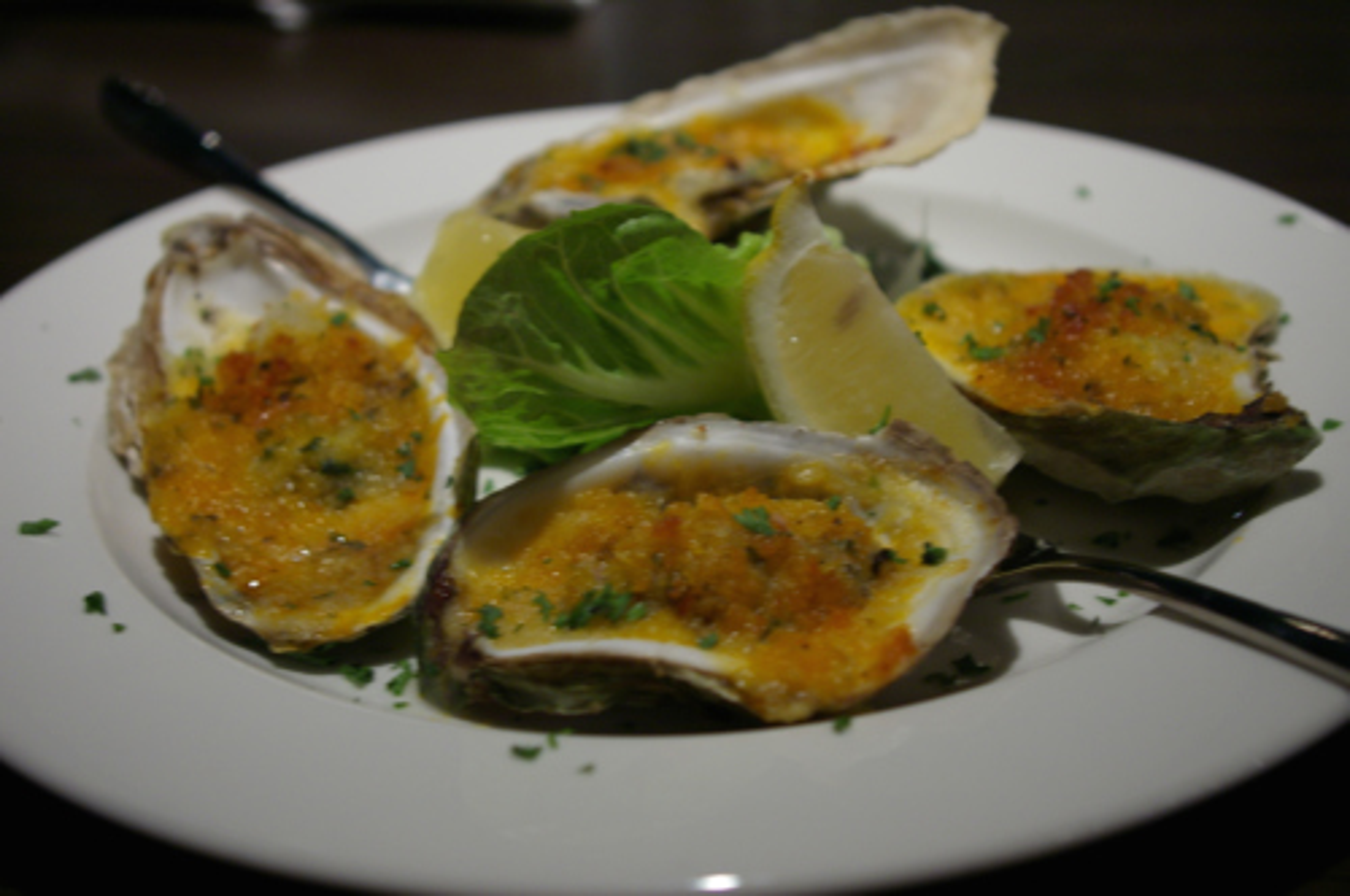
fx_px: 1966
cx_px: 675
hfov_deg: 37.9
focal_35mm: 52
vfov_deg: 25.7
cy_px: 448
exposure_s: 1/4
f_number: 4.5
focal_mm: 35
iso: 400
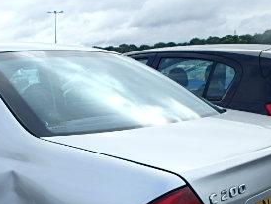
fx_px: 384
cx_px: 67
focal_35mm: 49
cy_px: 208
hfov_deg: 37.9
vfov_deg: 27.8
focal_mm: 3.7
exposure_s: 1/640
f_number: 3.5
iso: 125
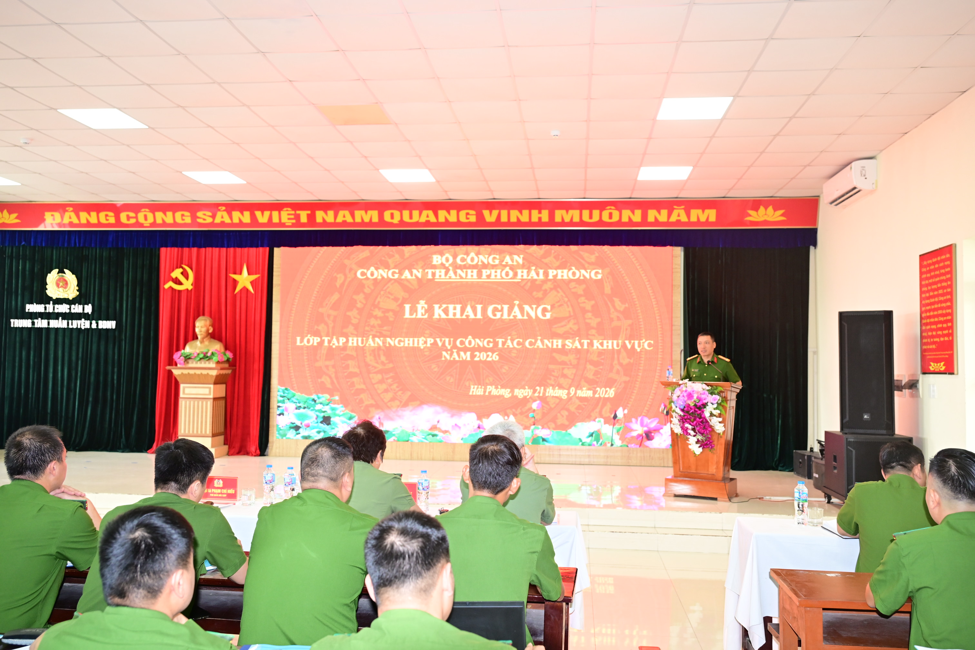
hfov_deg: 61.1
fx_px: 826
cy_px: 325
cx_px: 488
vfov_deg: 43.0
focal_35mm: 30
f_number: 4
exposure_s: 1/160
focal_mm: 30.5
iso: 2000
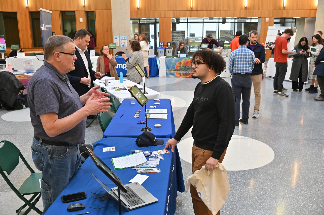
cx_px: 162
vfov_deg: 37.8
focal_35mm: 35
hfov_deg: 54.5
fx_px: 315
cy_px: 108
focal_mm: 35
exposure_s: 1/160
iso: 2500
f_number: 5
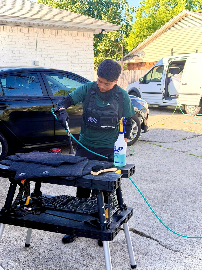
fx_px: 373
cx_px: 101
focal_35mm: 48
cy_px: 135
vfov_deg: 39.7
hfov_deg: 30.3
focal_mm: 6.76
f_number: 1.78
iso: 100
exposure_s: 1/1013
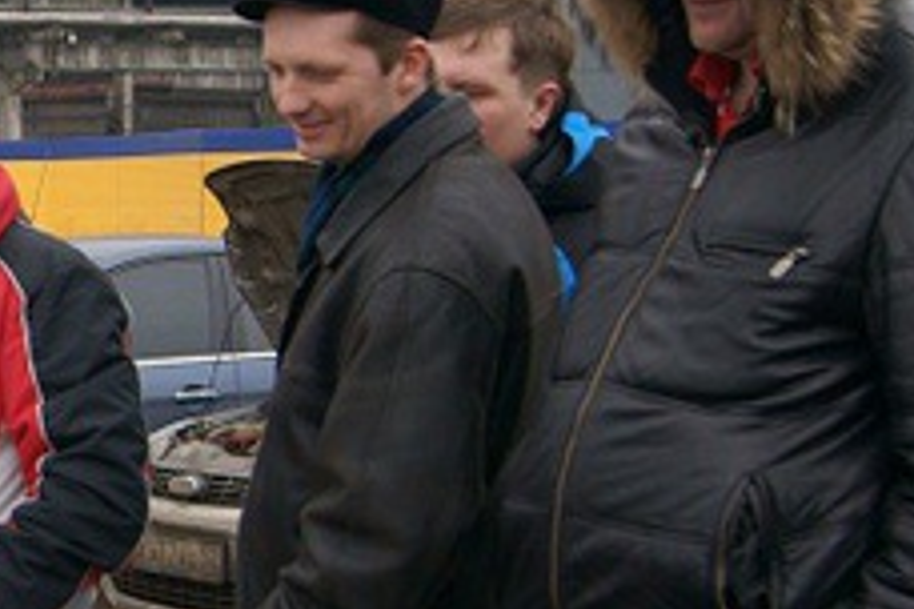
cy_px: 339
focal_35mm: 116
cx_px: -220
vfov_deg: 11.8
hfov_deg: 16.8
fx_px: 2945
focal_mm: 22
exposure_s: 1/640
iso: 200
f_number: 4
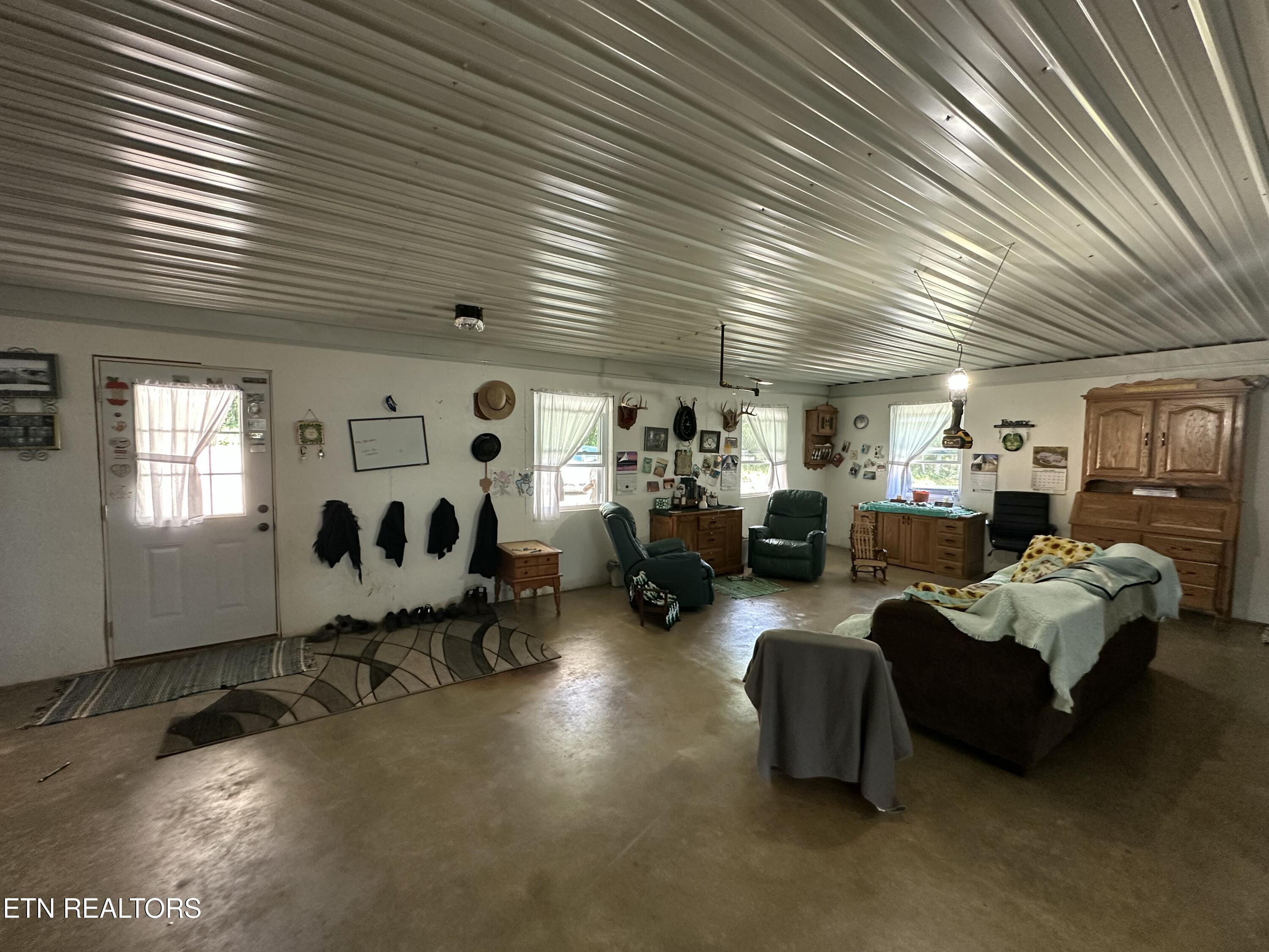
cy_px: 476
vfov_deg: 85.7
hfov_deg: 102.1
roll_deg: +0.4
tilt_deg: -2.6
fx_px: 513
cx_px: 634
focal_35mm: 14
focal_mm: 2.22
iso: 320
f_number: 2.2
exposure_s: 1/87
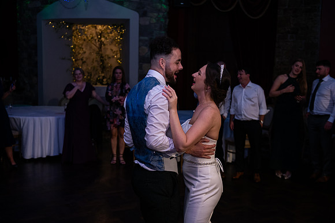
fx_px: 419
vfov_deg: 29.9
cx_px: 168
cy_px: 112
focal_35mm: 45
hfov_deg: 43.6
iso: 800
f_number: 3.5
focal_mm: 45
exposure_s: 1/160
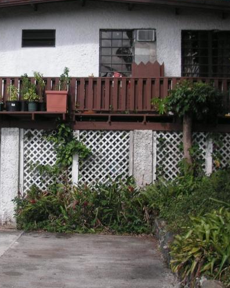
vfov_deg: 31.4
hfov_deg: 25.0
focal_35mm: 60
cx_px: 47
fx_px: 511
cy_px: 130
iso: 50
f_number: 3.3
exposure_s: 1/500
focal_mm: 6.3
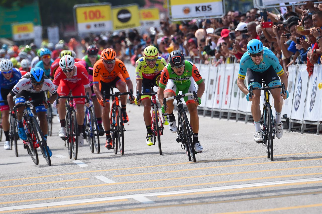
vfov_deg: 3.4
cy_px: 107
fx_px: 3576
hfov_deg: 5.2
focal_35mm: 400
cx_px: 161
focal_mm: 400
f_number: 7.1
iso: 500
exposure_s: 1/1600
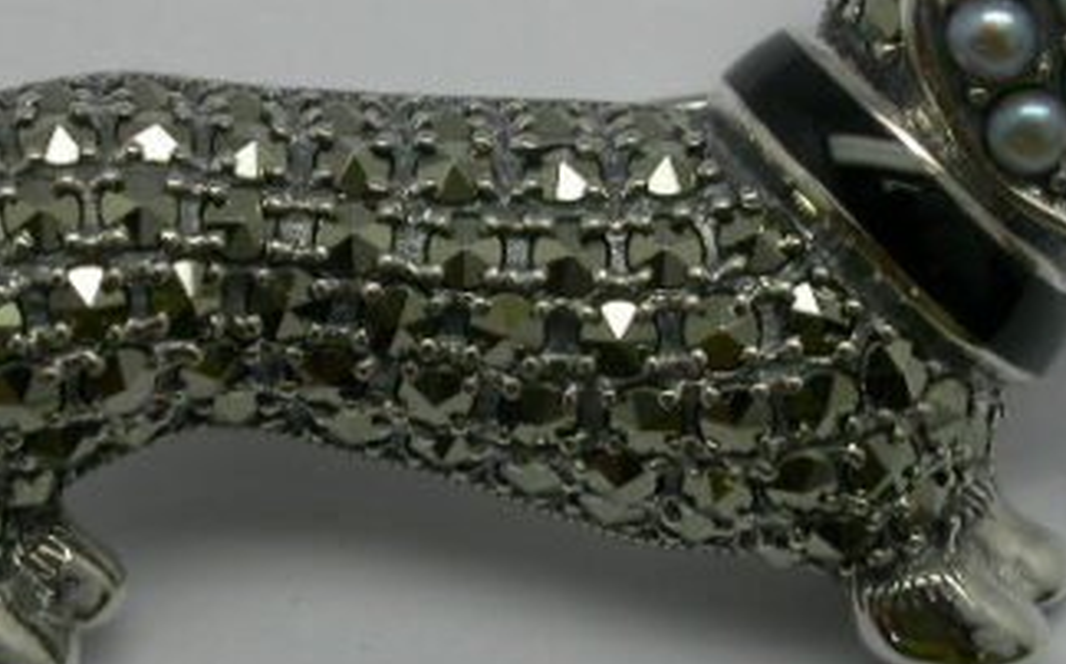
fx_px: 4848
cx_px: 510
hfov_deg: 12.5
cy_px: 342
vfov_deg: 7.8
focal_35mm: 167
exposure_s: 1/28.2
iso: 100
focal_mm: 17.7
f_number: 8.3
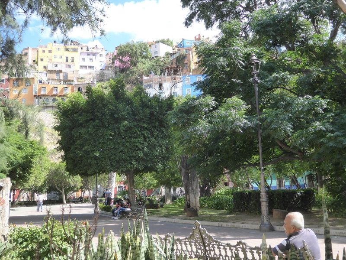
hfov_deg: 47.9
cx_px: 173
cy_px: 130
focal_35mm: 39
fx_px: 390
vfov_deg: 36.8
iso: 160
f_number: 3.7
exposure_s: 1/250
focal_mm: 6.7
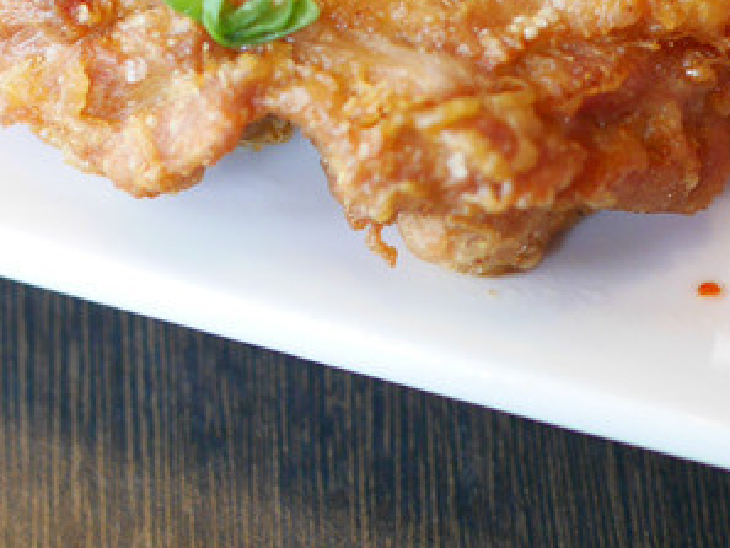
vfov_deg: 14.1
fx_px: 2131
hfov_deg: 19.4
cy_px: -135
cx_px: 265
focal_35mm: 101
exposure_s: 1/60
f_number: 1.7
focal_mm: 15
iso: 640
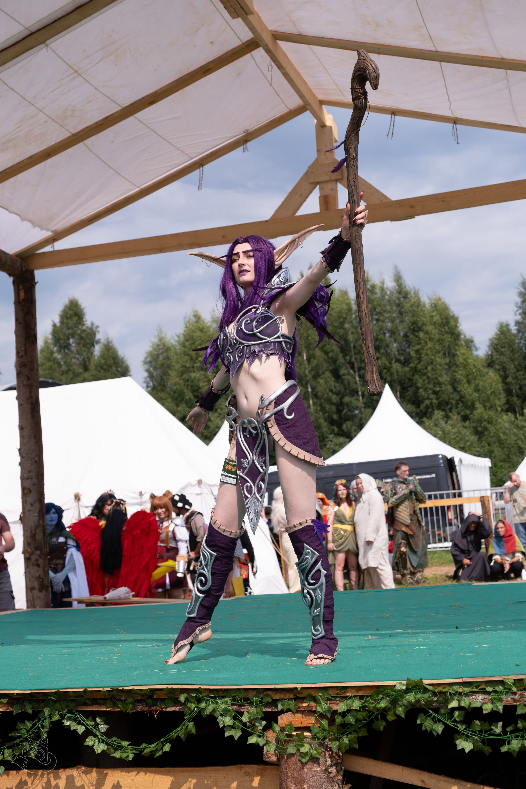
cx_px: 263
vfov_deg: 35.6
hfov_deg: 24.2
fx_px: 1227
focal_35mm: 56
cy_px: 394
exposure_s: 1/1600
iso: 160
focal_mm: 37.6
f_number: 4
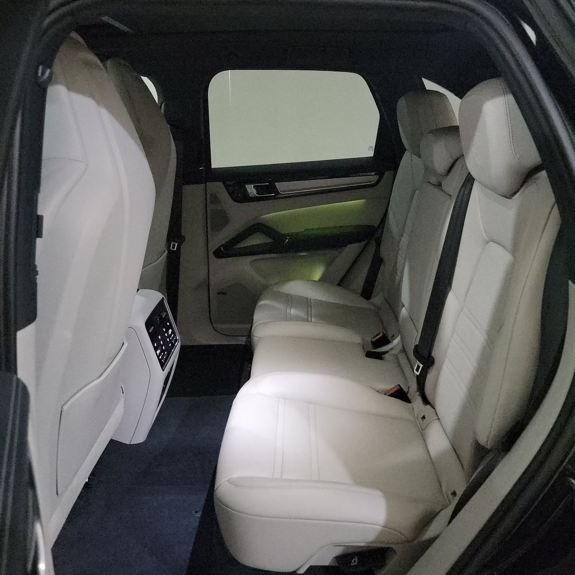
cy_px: 282
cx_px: 302
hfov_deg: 55.6
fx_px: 545
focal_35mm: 29
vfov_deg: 55.6
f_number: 1.8
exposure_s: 1/39
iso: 5362
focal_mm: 6.7
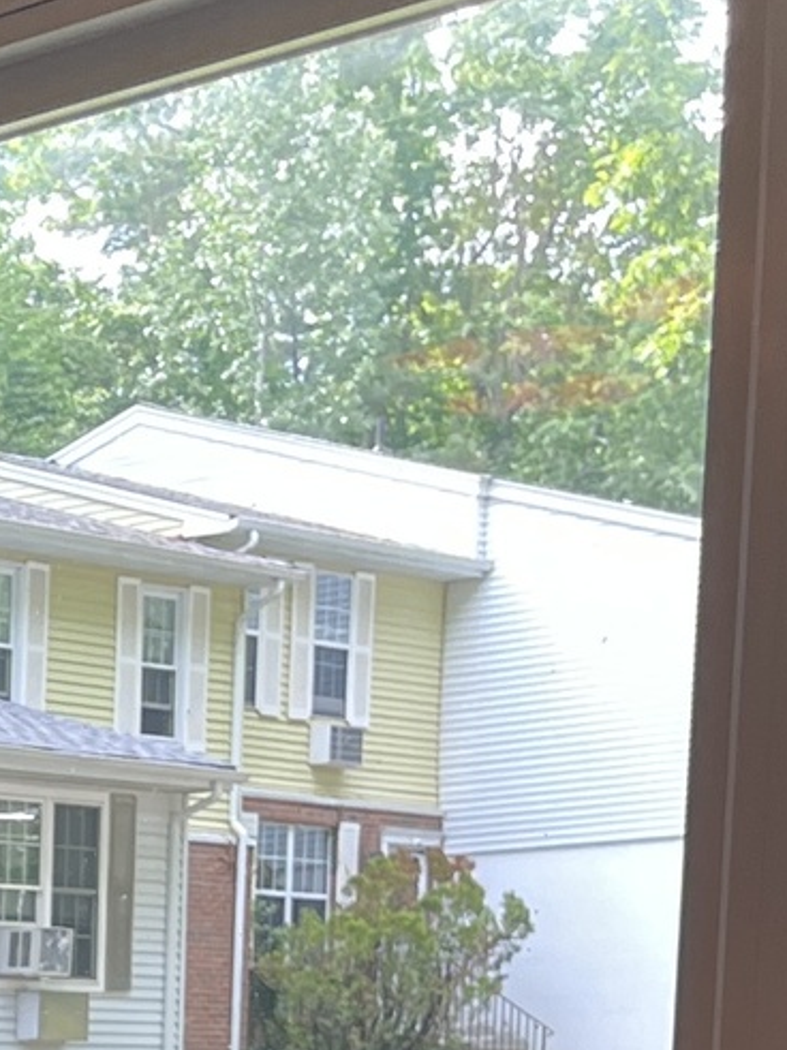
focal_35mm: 122
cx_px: -930
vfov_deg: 14.8
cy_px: 1672
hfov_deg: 10.8
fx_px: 3700
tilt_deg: -9.0
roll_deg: +1.3
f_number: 1.6
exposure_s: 1/120
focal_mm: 5.1
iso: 80
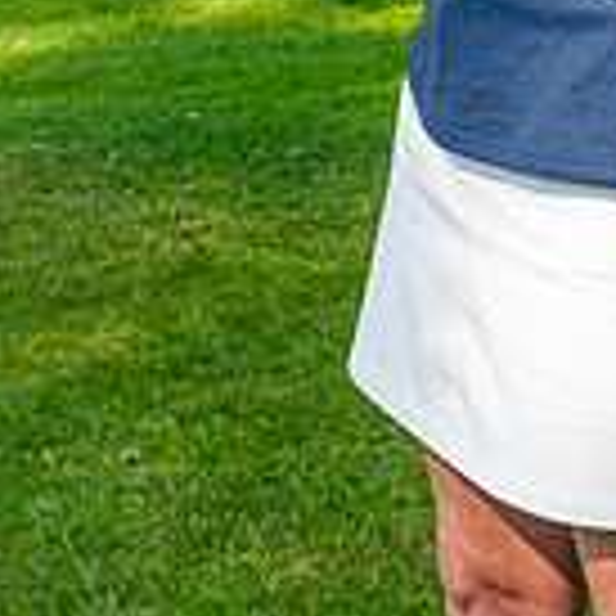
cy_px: -382
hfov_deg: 9.0
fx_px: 3926
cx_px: 490
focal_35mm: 195
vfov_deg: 8.7
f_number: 8
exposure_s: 1/200
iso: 100
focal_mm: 47
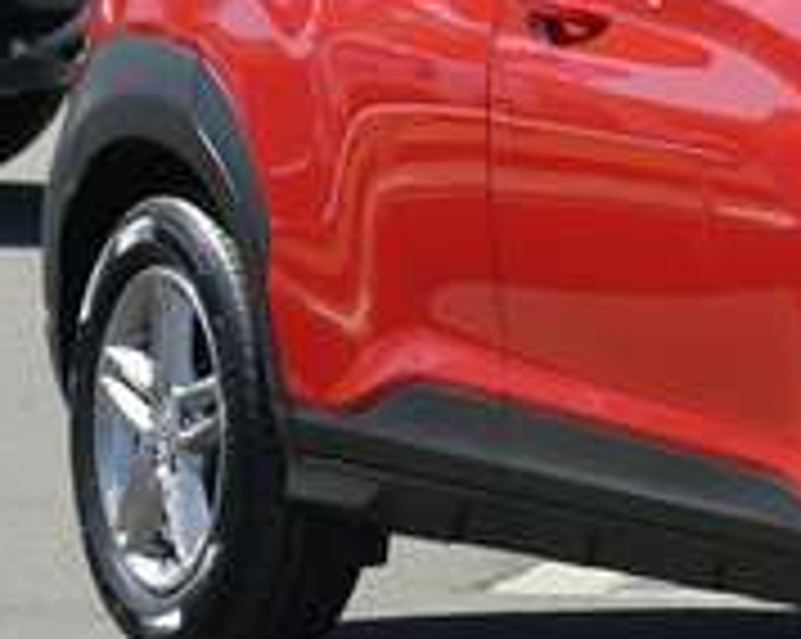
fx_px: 7862
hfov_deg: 5.8
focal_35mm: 332
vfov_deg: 4.7
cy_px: 130
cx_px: 1332
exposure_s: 1/1250
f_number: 7.1
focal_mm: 105
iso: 1000
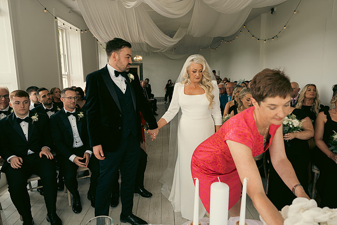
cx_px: 168
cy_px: 112
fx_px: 225
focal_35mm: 24
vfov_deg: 53.2
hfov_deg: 73.7
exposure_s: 1/160
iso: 250
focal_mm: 24
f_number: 3.5
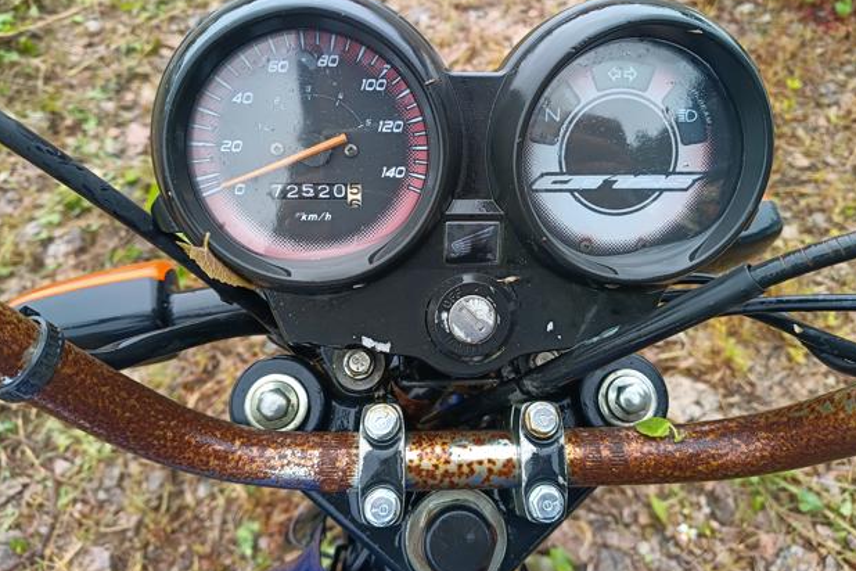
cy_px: 244
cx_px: 431
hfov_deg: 65.5
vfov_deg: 46.3
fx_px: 666
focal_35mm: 28
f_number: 1.8
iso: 149
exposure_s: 1/124
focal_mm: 4.81
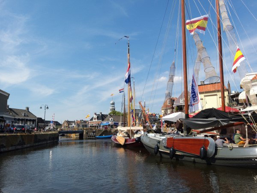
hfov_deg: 65.3
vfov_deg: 51.4
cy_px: 96
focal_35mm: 27
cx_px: 128
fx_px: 200
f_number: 1.7
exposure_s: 1/1361
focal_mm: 3.93
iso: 50
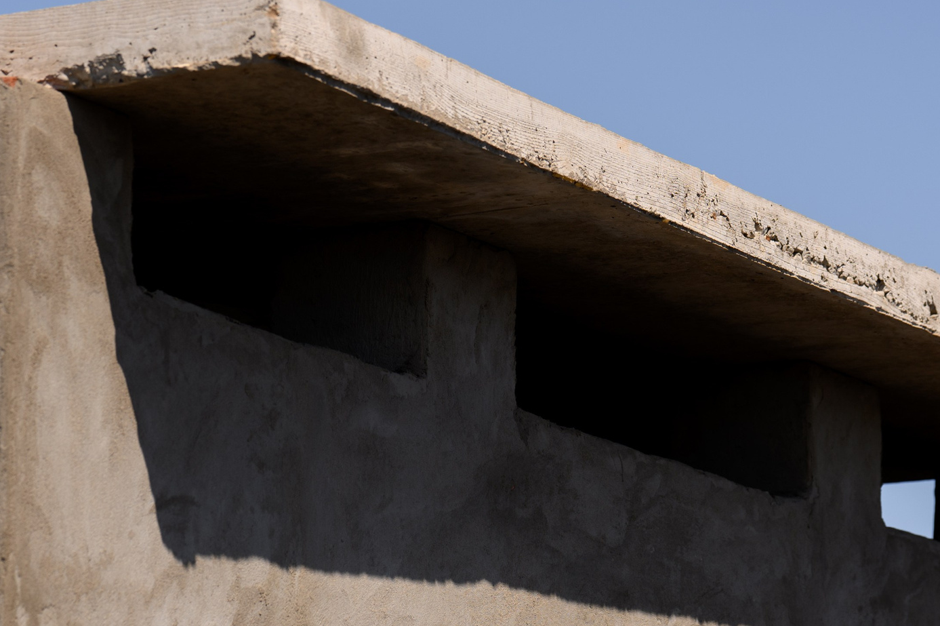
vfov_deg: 7.7
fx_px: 4671
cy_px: 378
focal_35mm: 179
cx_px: 511
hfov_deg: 11.5
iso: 100
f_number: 4
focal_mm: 97
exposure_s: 1/1250
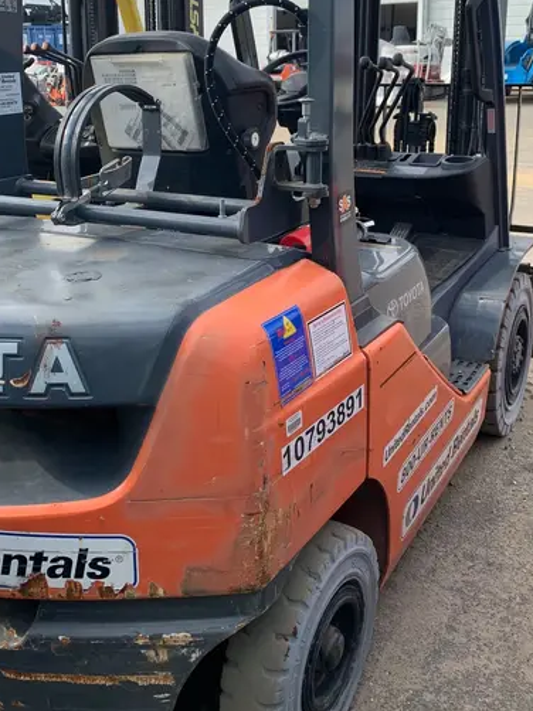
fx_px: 781
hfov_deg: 37.7
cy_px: 251
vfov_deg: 48.4
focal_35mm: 38
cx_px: 248
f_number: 1.8
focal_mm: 4.25
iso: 25
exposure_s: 1/424
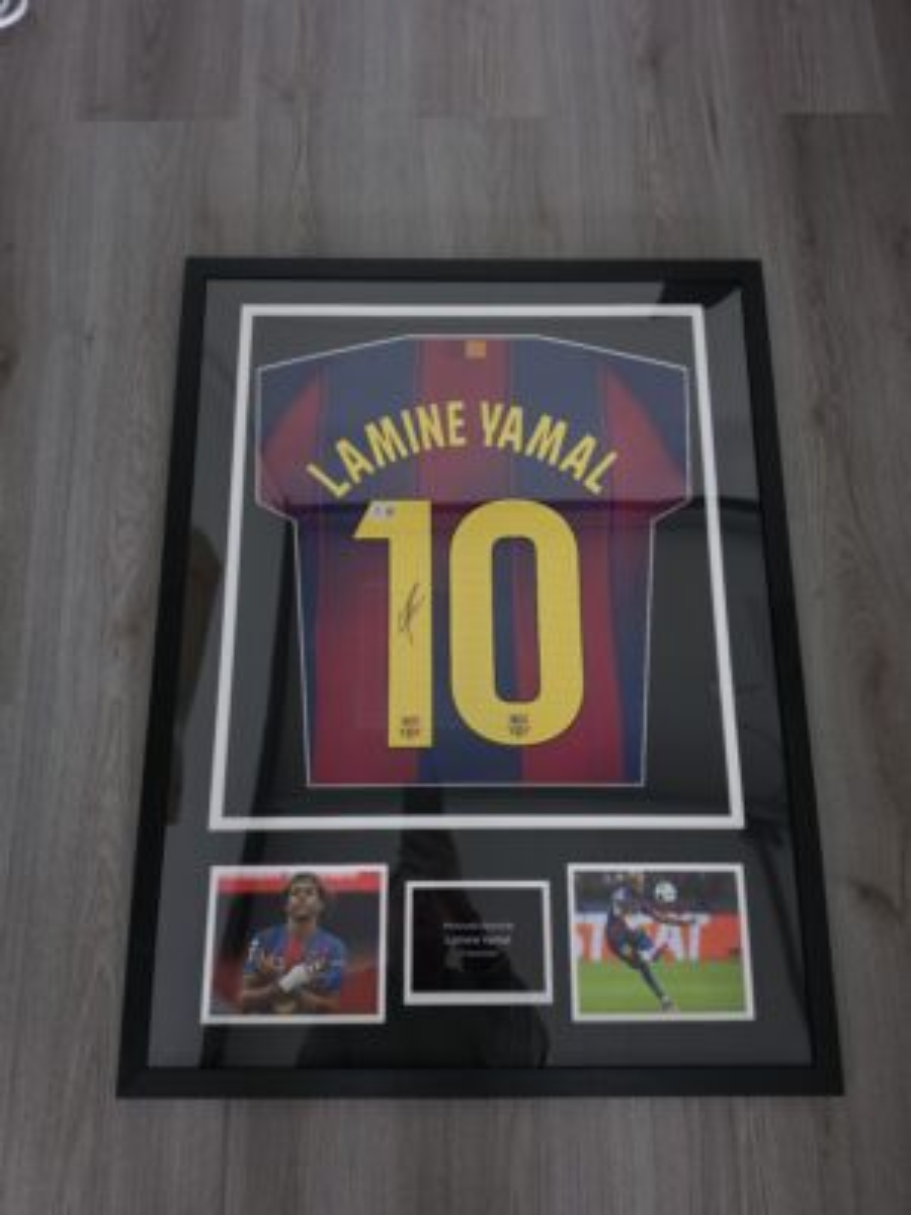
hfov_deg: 58.9
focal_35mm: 23
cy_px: 608
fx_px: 807
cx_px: 456
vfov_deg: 73.9
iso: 1000
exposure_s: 1/33.3
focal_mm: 6.5
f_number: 1.4
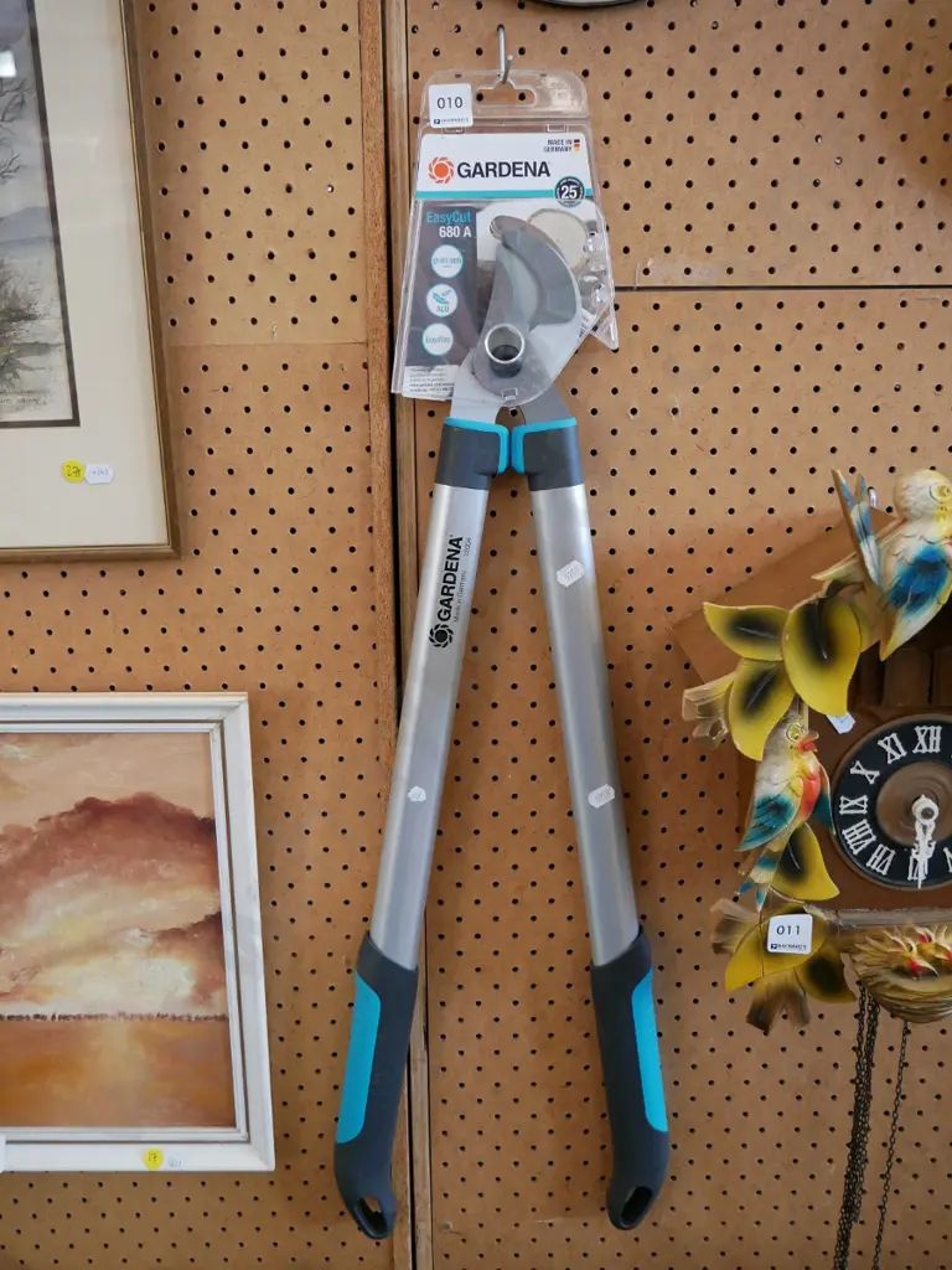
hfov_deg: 41.8
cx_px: 476
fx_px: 1247
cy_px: 635
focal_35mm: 34
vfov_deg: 54.0
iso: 1250
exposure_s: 1/60
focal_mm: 17
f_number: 4
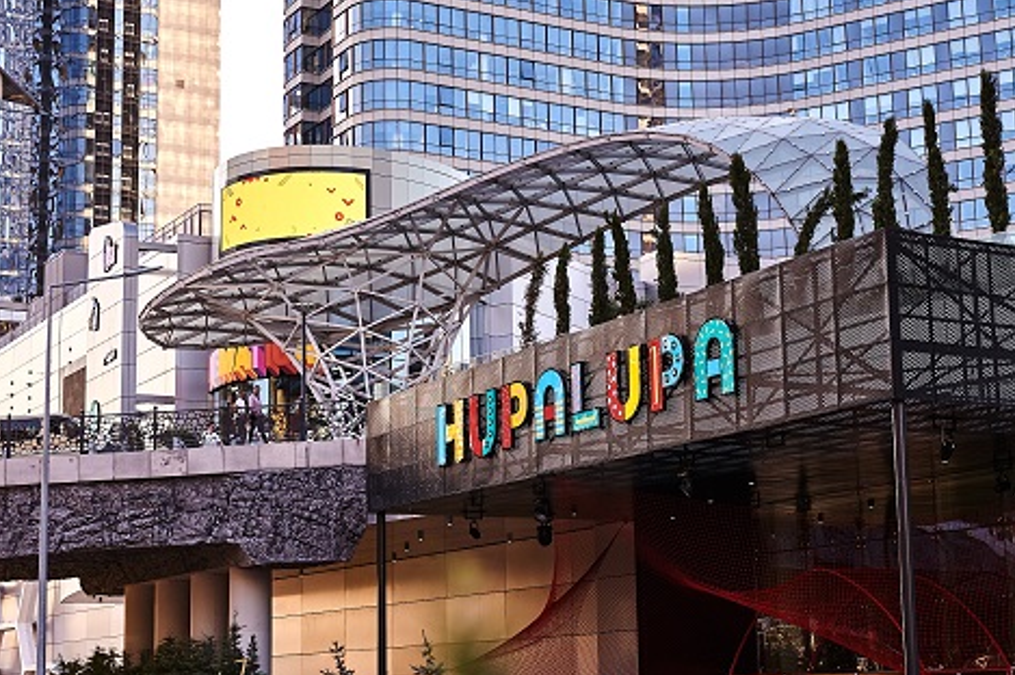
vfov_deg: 20.9
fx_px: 1831
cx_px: 545
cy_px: 365
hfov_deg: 31.0
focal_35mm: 65
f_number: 4
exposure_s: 1/400
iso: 400
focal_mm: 50
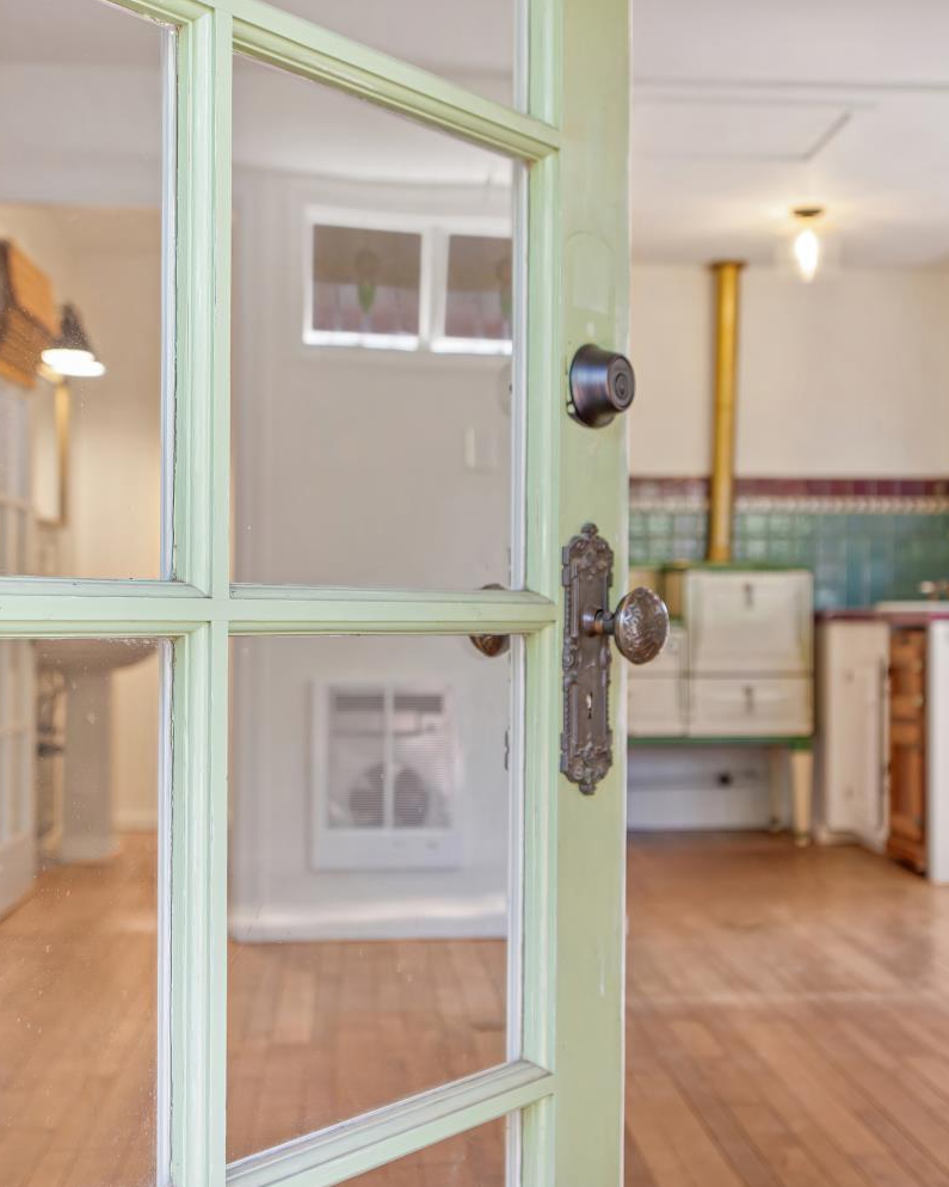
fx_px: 1791
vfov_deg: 36.7
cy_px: 596
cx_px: 480
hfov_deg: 29.7
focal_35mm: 51
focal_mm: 24
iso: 100
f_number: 3.5
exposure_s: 1/50
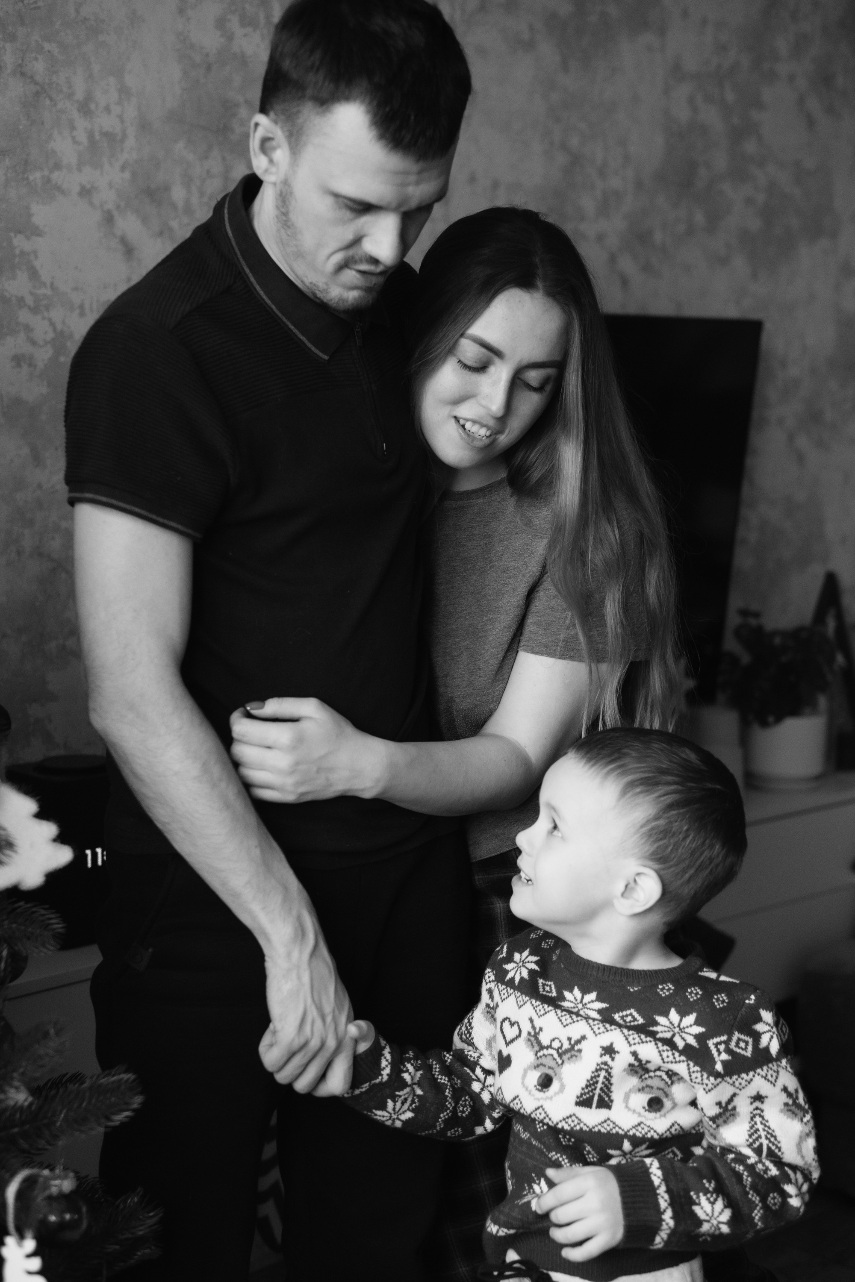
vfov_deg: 37.5
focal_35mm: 53
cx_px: 428
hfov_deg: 25.5
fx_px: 1888
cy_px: 641
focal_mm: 35
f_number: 2.2
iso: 1600
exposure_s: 1/125
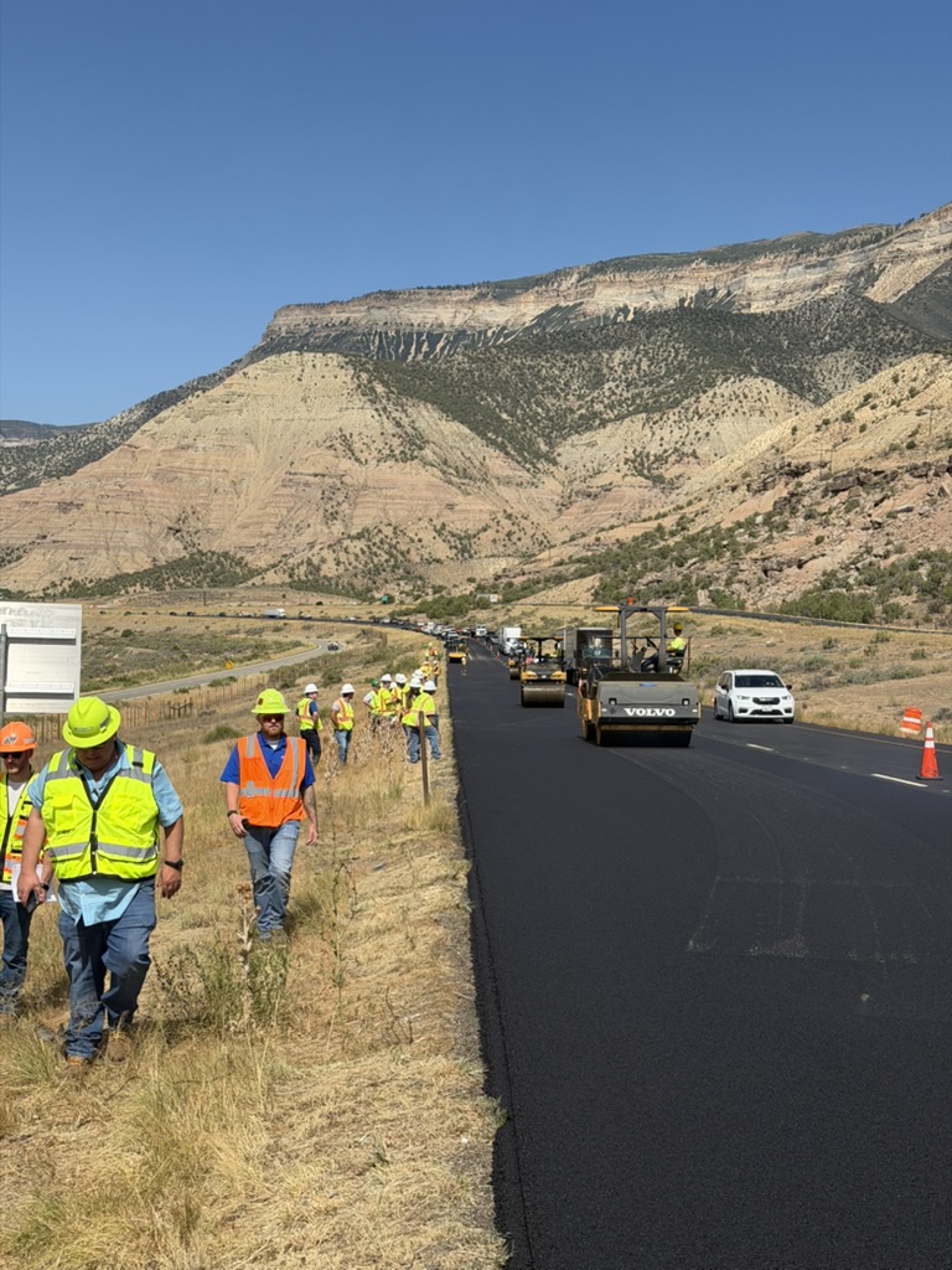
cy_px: 635
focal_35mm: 48
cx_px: 476
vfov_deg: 39.7
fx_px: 1760
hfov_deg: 30.3
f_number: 1.78
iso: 64
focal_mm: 6.76
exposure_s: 1/6536
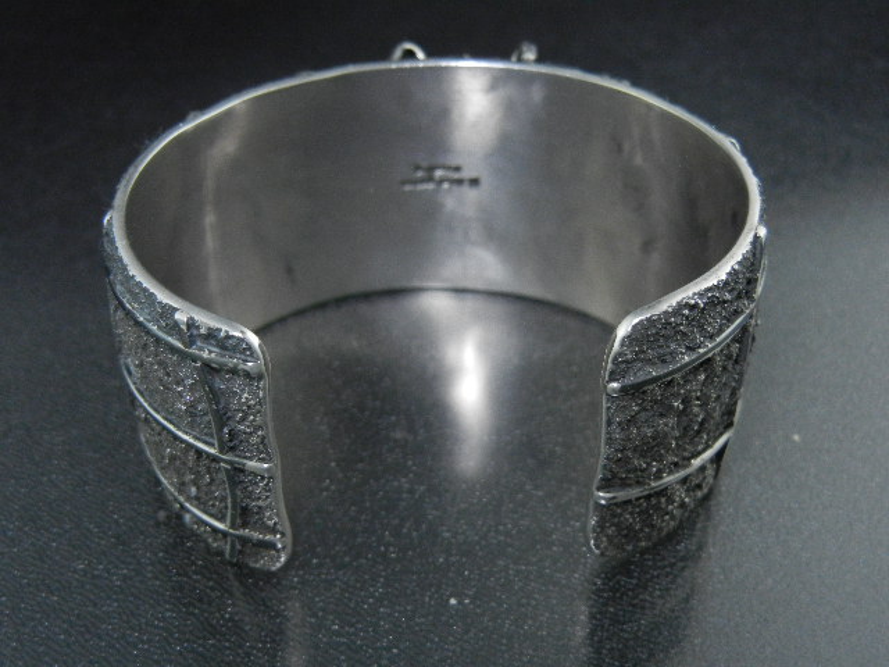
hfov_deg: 36.8
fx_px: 1335
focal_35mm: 52
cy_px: 334
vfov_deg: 28.0
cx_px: 444
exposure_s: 1/30
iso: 800
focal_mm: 9.3
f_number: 7.8
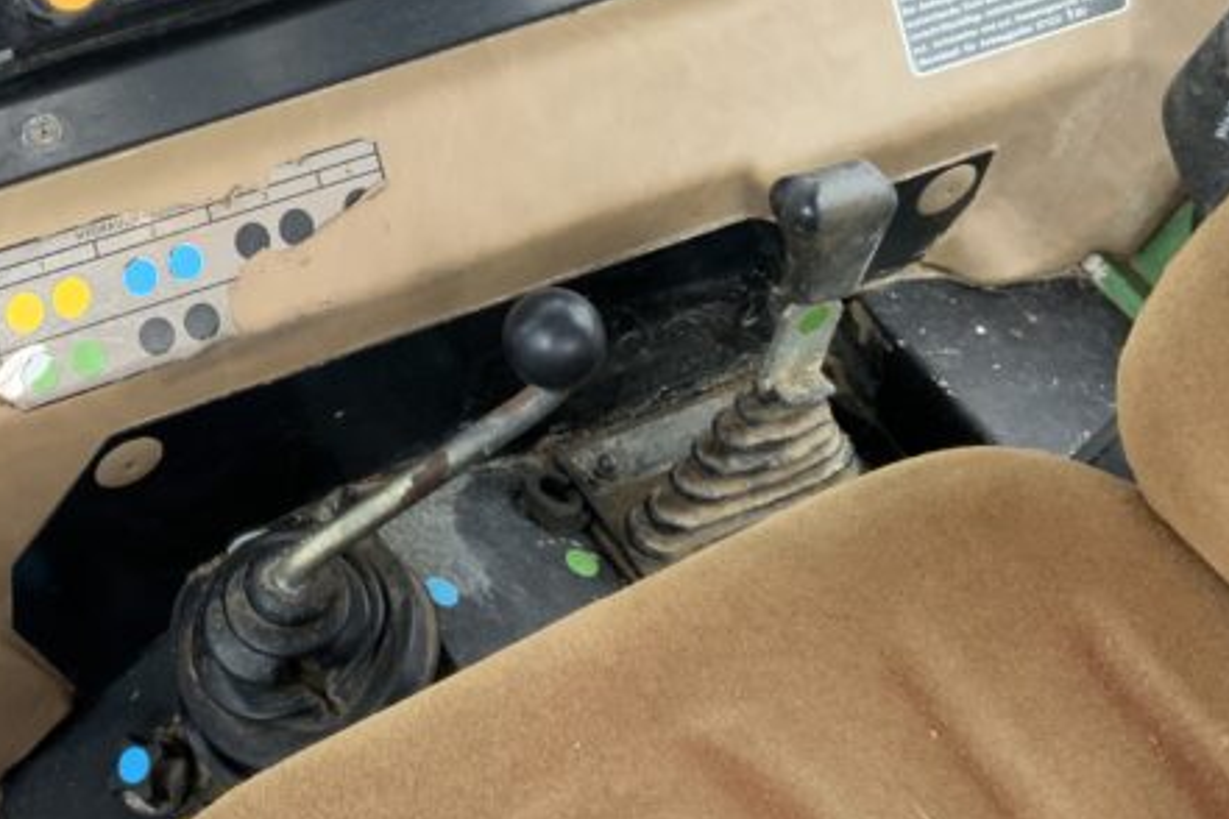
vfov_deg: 19.3
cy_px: 206
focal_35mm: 70
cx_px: 123
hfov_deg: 27.8
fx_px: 2390
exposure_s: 1/122
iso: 25
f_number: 1.8
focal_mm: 3
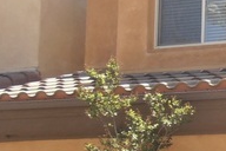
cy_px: 151
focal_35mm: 159
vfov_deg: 8.6
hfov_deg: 12.2
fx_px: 998
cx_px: 365
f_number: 4.2
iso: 80
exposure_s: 1/250
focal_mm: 7.87
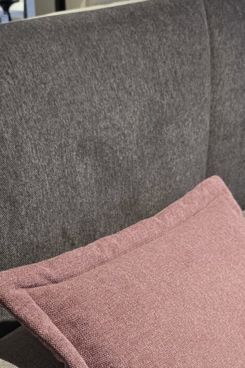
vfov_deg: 28.8
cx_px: 107
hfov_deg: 20.0
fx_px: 694
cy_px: 310
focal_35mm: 68
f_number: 1.7
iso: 100
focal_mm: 6.3
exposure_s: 1/100
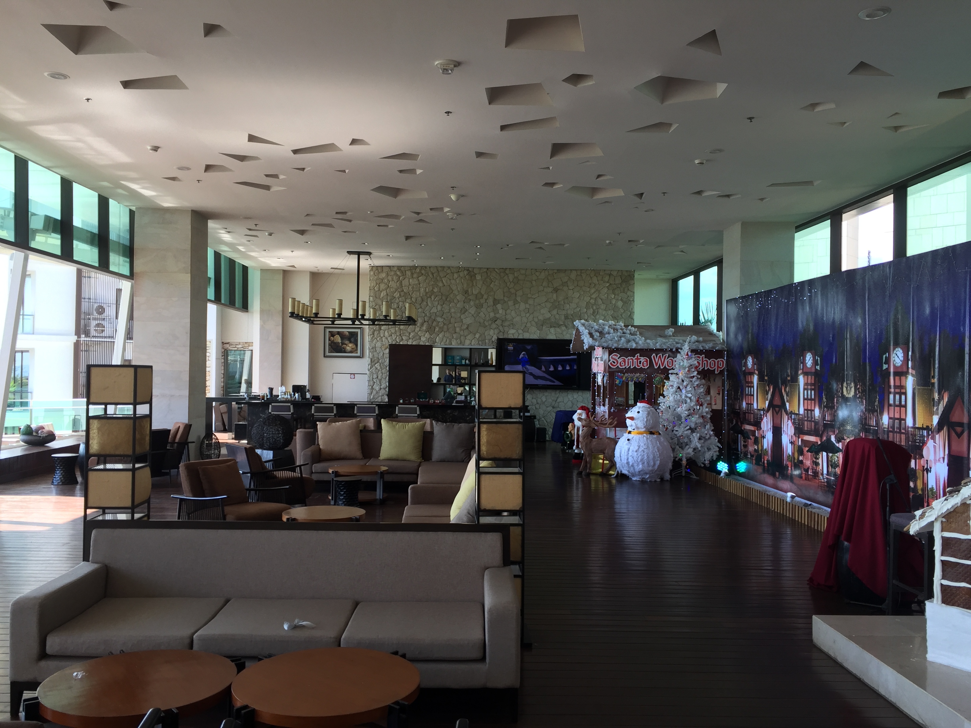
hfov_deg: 61.7
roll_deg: -1.6
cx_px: 486
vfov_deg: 48.2
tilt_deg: +0.1
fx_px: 813
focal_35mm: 29
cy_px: 364
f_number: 2.2
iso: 32
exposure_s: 1/129
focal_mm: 4.15
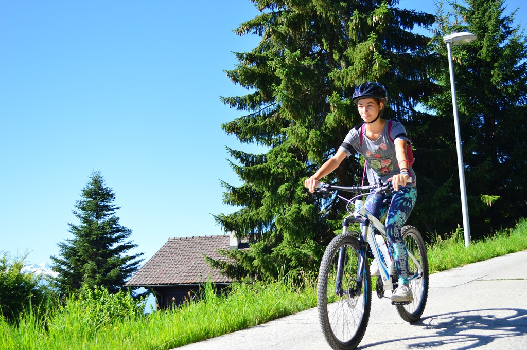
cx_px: 264
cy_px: 175
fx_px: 658
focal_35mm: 45
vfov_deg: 29.8
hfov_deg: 43.6
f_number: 4.5
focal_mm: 30
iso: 400
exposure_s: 1/1000
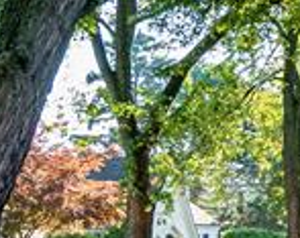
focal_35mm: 131
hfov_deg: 11.2
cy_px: 188
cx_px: 804
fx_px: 1161
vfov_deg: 11.7
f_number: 6.3
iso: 400
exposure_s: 1/250
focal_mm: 20
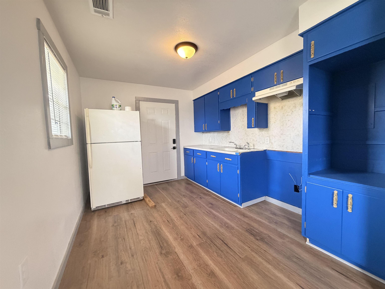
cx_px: 192
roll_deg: +1.3
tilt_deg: -3.7
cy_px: 144
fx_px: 156
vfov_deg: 85.7
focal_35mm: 14
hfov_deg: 102.1
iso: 500
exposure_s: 1/60
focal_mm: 2.22
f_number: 2.2
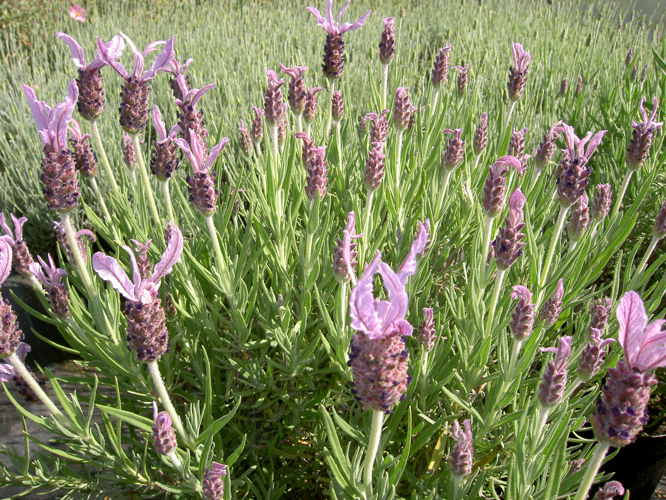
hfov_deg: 54.0
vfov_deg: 41.8
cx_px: 333
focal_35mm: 34
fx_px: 654
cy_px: 250
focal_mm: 5.6
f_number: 4.7
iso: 50
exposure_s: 1/160
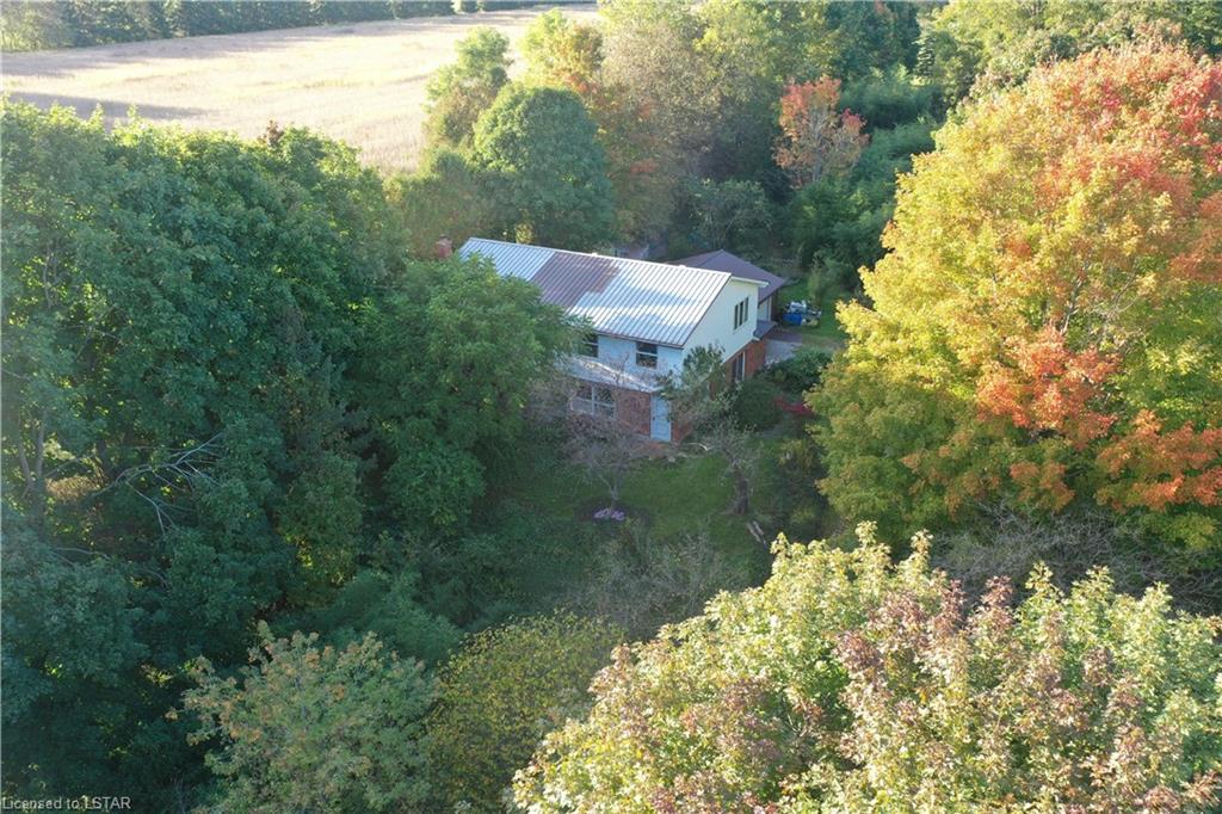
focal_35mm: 28
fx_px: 950
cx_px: 611
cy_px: 407
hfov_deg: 65.5
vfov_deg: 46.4
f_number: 4
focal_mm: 10.26
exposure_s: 1/80
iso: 100
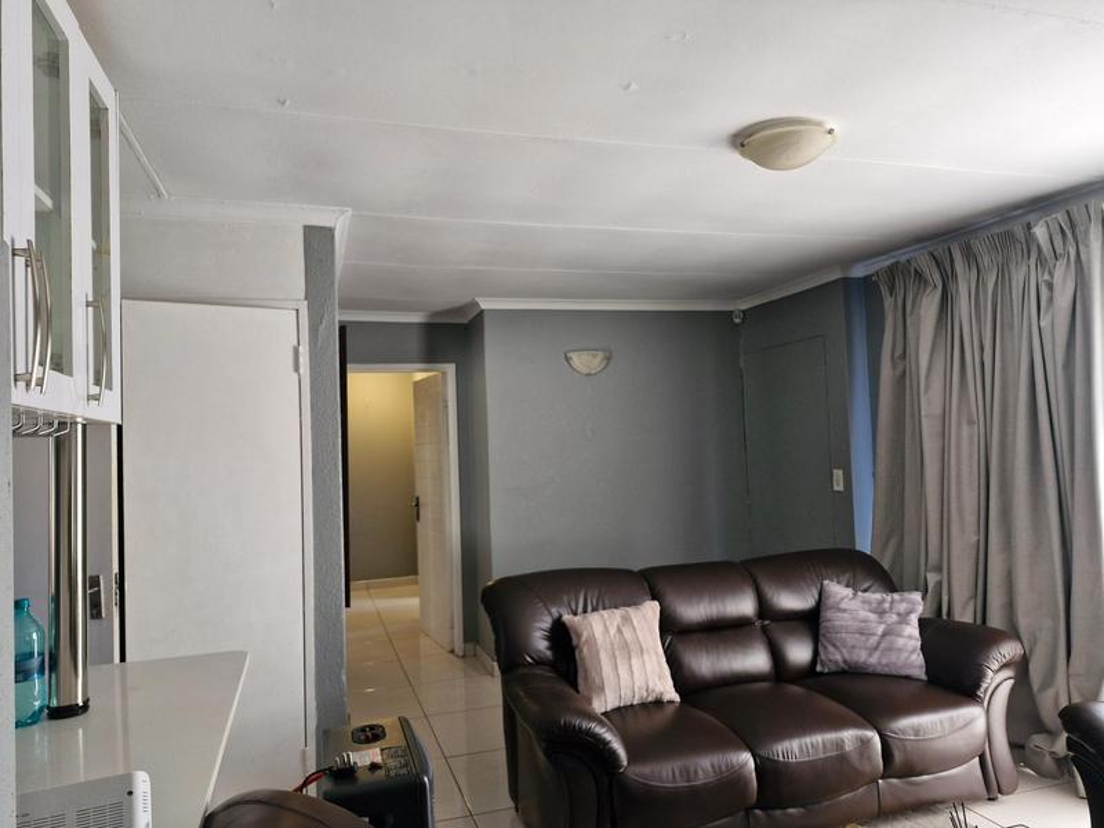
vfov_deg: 58.9
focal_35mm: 23
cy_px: 414
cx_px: 552
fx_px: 734
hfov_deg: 73.9
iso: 320
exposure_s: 1/100
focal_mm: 5.54
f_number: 1.8
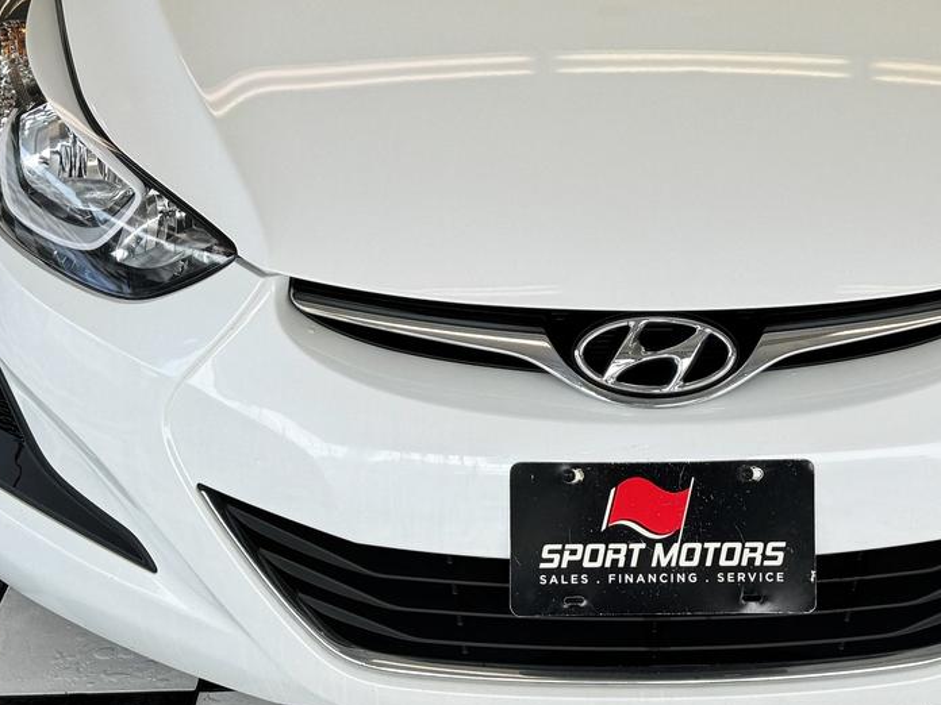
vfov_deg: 21.2
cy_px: 97
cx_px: 606
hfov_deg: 28.4
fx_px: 1849
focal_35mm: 68
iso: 80
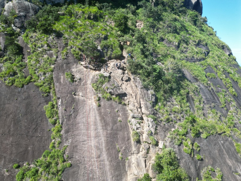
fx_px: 167
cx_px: 120
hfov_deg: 71.6
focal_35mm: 24
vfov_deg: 56.8
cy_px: 90
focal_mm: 6.72
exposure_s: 1/1000
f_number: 1.7
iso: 120
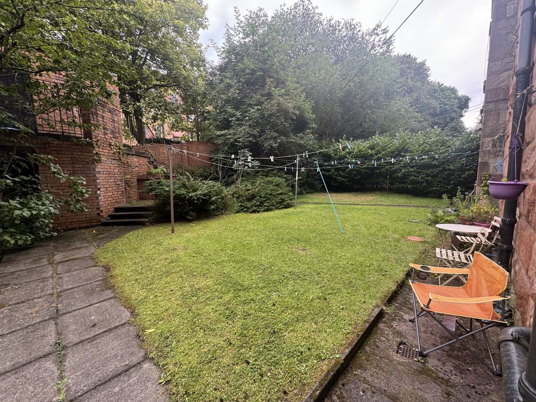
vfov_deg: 85.7
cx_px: 268
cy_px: 201
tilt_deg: -6.6
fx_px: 217
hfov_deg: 102.1
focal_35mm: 14
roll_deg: +2.4
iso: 50
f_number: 2.2
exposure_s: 1/99
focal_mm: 2.22
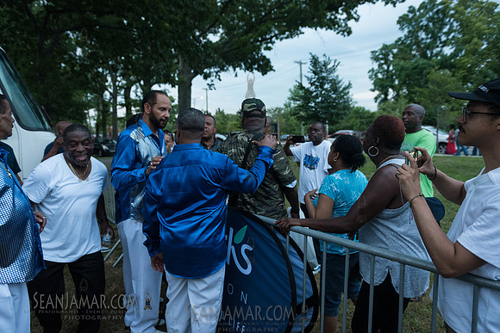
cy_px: 166
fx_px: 333
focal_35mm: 24
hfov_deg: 73.7
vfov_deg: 53.2
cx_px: 250
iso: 4000
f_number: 3.5
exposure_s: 1/160
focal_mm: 24
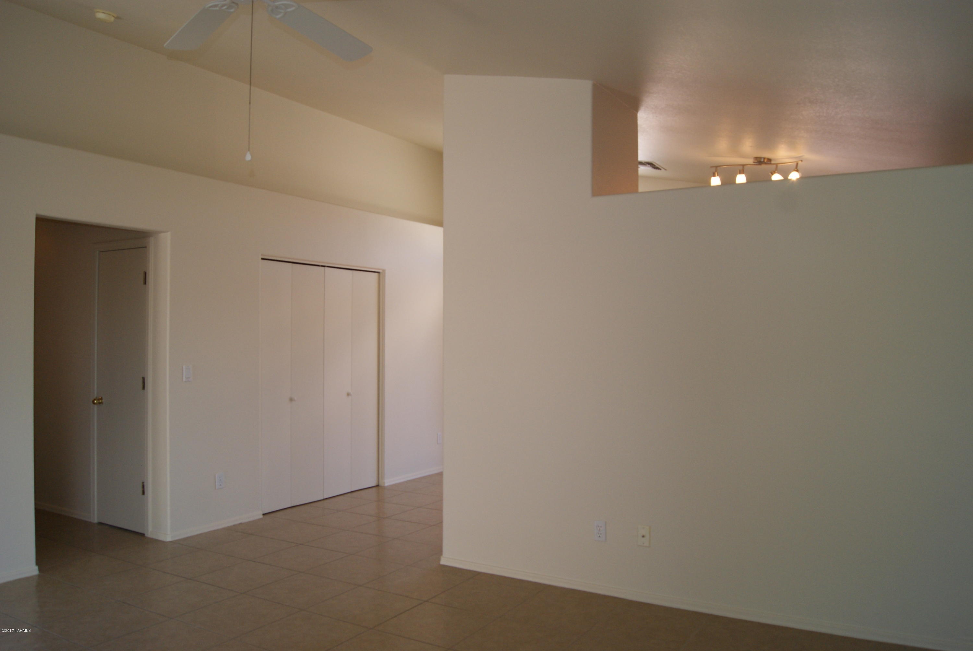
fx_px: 731
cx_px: 486
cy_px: 326
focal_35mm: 27
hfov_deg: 67.3
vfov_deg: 48.0
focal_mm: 18
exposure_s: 1/80
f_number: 5.6
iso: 400
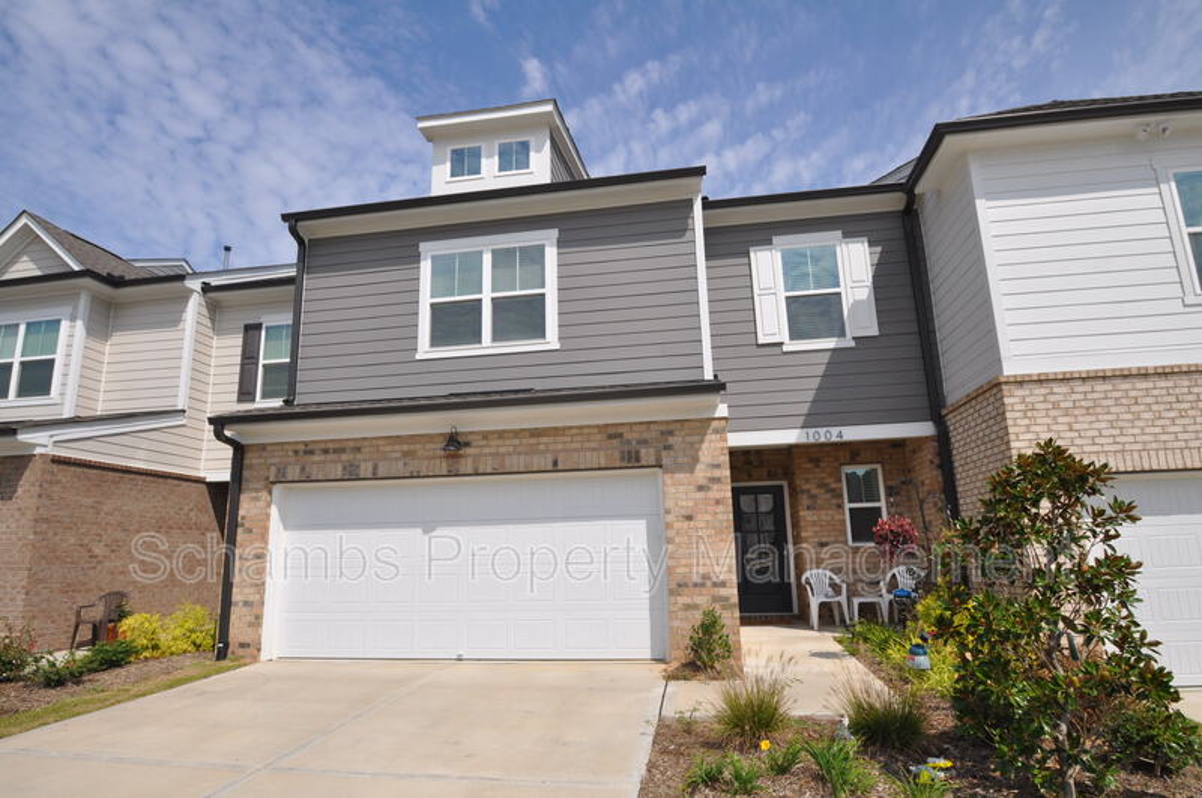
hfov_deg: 85.5
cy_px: 399
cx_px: 601
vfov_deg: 63.1
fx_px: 650
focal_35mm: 20
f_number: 11
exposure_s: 1/500
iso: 200
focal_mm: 13
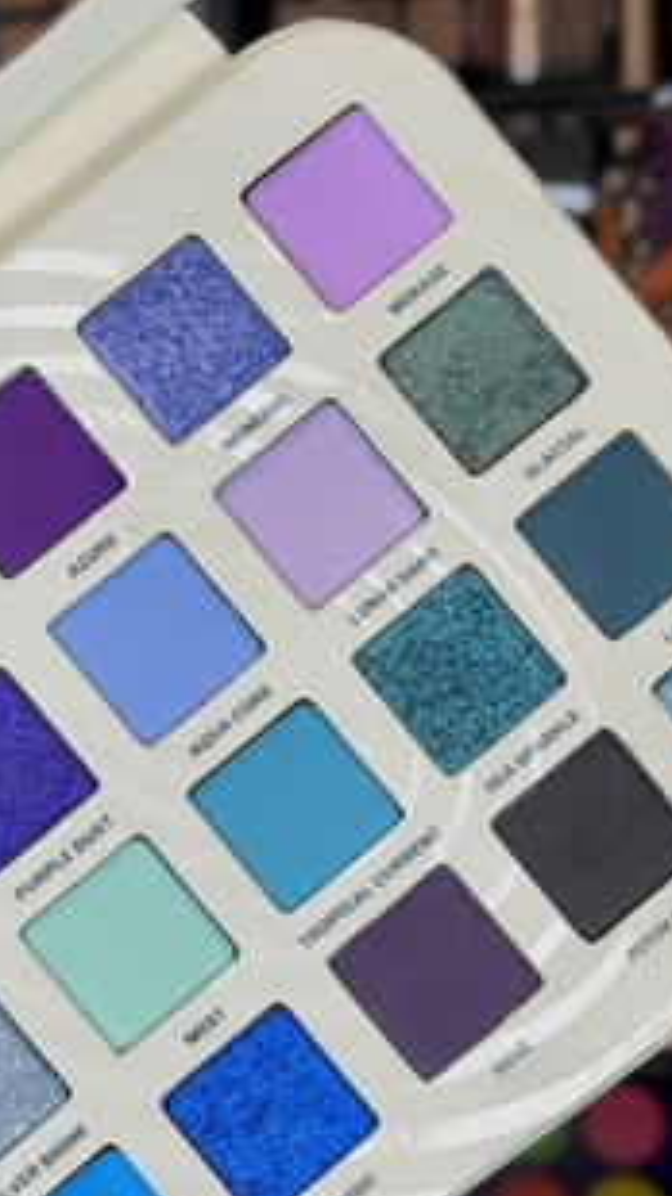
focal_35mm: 90
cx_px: 201
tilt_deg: -9.5
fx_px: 2856
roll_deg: +2.8
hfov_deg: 13.4
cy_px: 681
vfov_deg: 23.7
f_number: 1.78
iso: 64
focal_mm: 6.76
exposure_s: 1/252
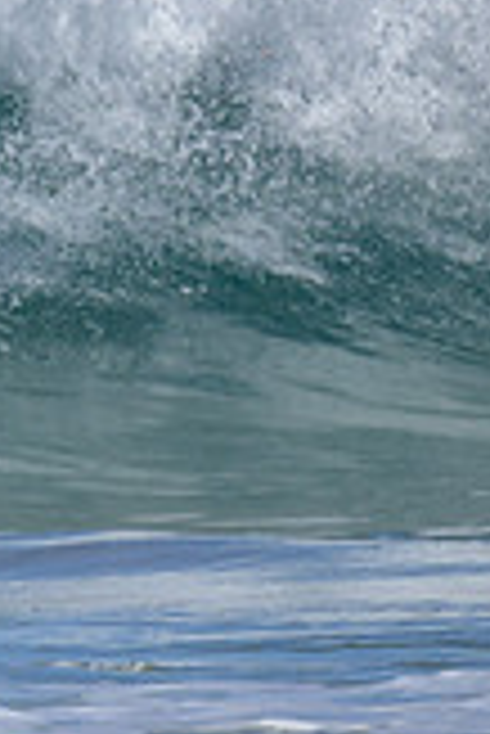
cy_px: 348
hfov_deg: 0.4
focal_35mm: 3907
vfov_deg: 0.5
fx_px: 79593
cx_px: -1062
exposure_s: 1/2000
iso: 280
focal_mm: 800
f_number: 6.3
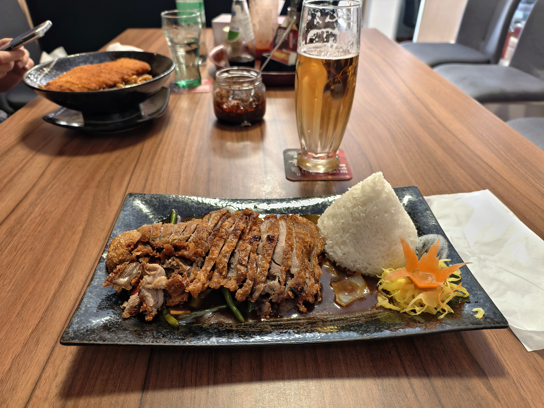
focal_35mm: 23
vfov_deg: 58.9
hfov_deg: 73.9
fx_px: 361
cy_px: 204
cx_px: 272
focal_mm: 6.54
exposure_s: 1/50
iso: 385
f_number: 1.57
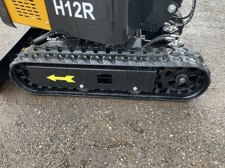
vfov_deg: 48.2
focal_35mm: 29
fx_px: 188
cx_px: 112
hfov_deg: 61.7
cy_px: 84
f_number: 1.8
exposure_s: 1/122
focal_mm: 3
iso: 20
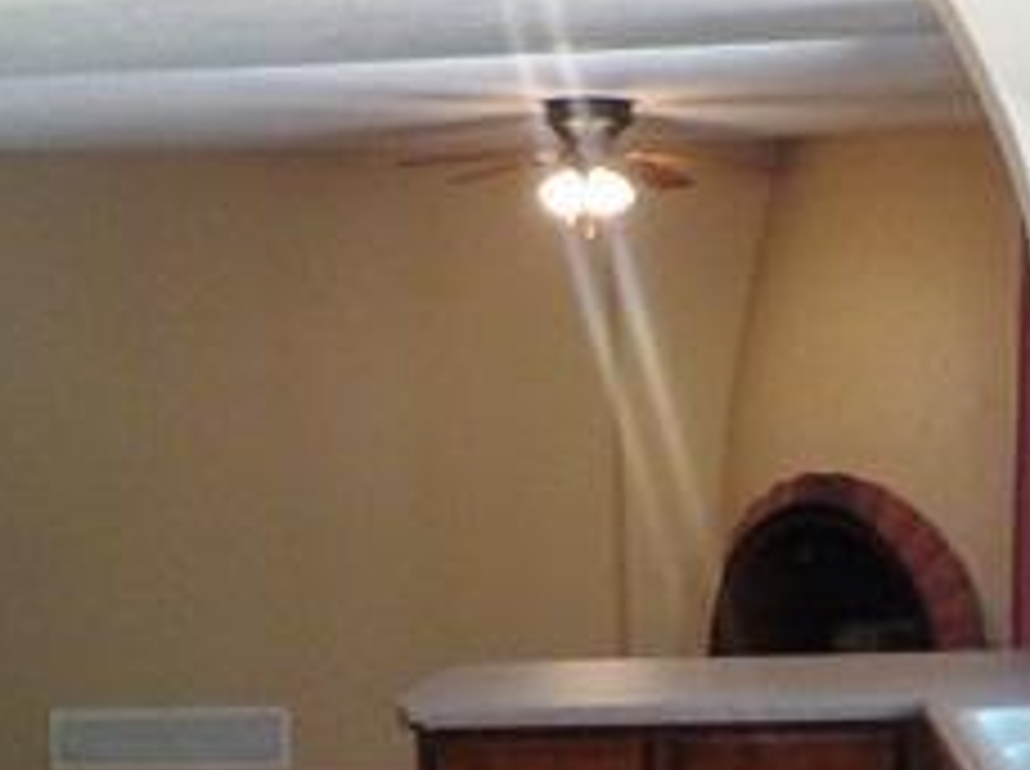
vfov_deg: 17.3
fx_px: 2495
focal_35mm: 84
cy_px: 671
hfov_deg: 23.3
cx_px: 481
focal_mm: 4.1
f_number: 3.3
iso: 360
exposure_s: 1/30
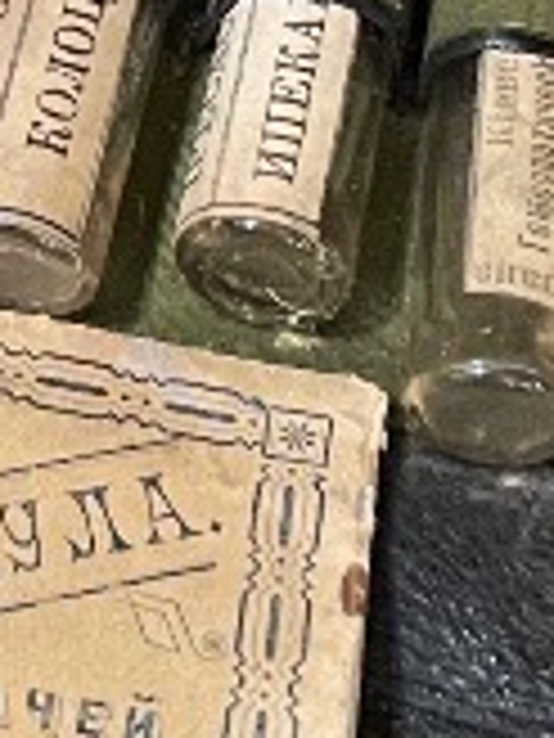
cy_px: -720
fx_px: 4054
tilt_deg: -49.5
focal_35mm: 190
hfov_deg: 7.8
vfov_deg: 9.7
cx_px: -14
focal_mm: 4.2
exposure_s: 1/25
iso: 640
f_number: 1.6
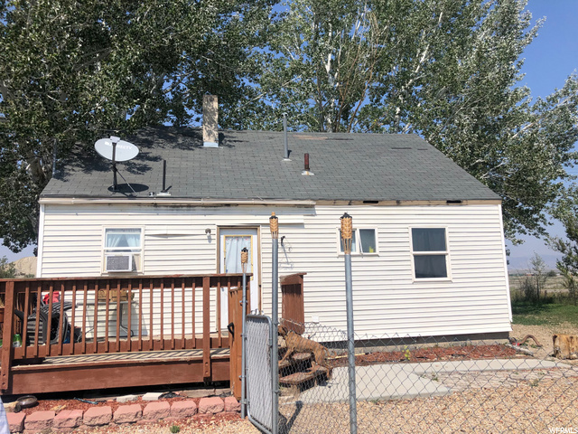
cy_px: 217
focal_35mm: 28
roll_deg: +1.8
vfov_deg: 49.7
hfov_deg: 63.4
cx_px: 289
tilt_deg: +10.1
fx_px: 468
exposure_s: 1/4425
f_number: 1.8
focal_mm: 3.99
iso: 25
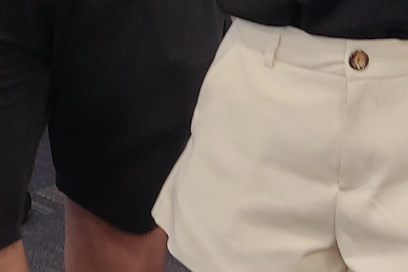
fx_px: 1553
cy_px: -280
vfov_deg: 9.4
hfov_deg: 15.0
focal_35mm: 137
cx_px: 164
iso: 129
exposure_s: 1/50
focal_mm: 4.71
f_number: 1.79
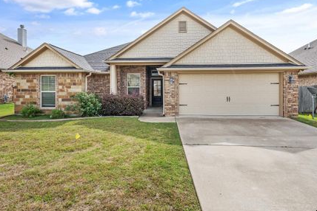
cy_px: 91
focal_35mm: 21
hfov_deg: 81.1
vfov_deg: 59.3
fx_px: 185
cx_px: 154
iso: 800
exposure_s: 1/1250
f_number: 8
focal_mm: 18
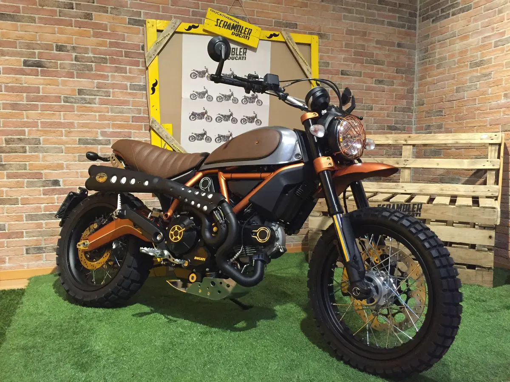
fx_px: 427
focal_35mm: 29
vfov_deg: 48.2
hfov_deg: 61.7
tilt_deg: -5.8
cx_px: 255
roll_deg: -1.0
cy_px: 191
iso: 320
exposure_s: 1/25
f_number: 2.2
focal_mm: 4.15
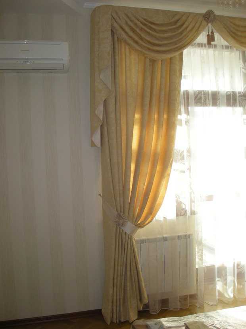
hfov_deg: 40.7
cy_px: 164
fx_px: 332
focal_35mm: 35
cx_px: 123
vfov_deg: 52.6
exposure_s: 1/45.6
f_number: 2.8
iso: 50
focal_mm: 5.7
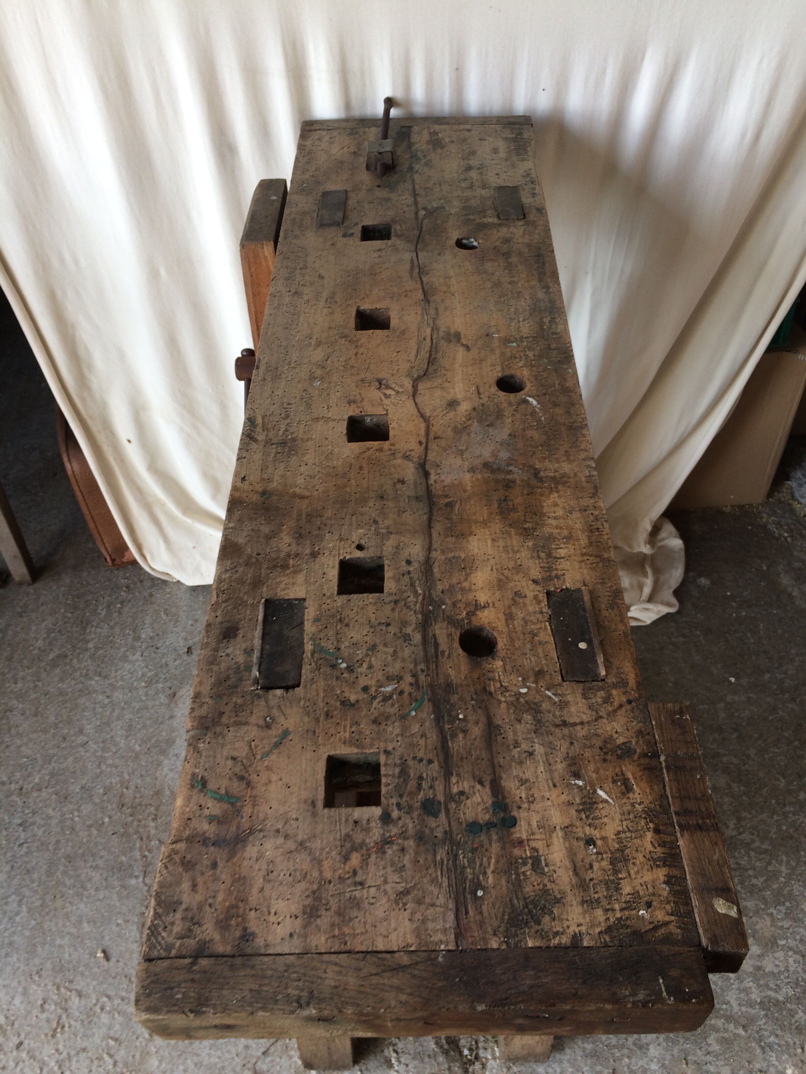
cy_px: 537
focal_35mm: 29
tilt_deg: -49.3
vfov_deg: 61.7
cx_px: 403
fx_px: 900
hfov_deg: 48.2
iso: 40
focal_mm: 4.15
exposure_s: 1/50
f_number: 2.2
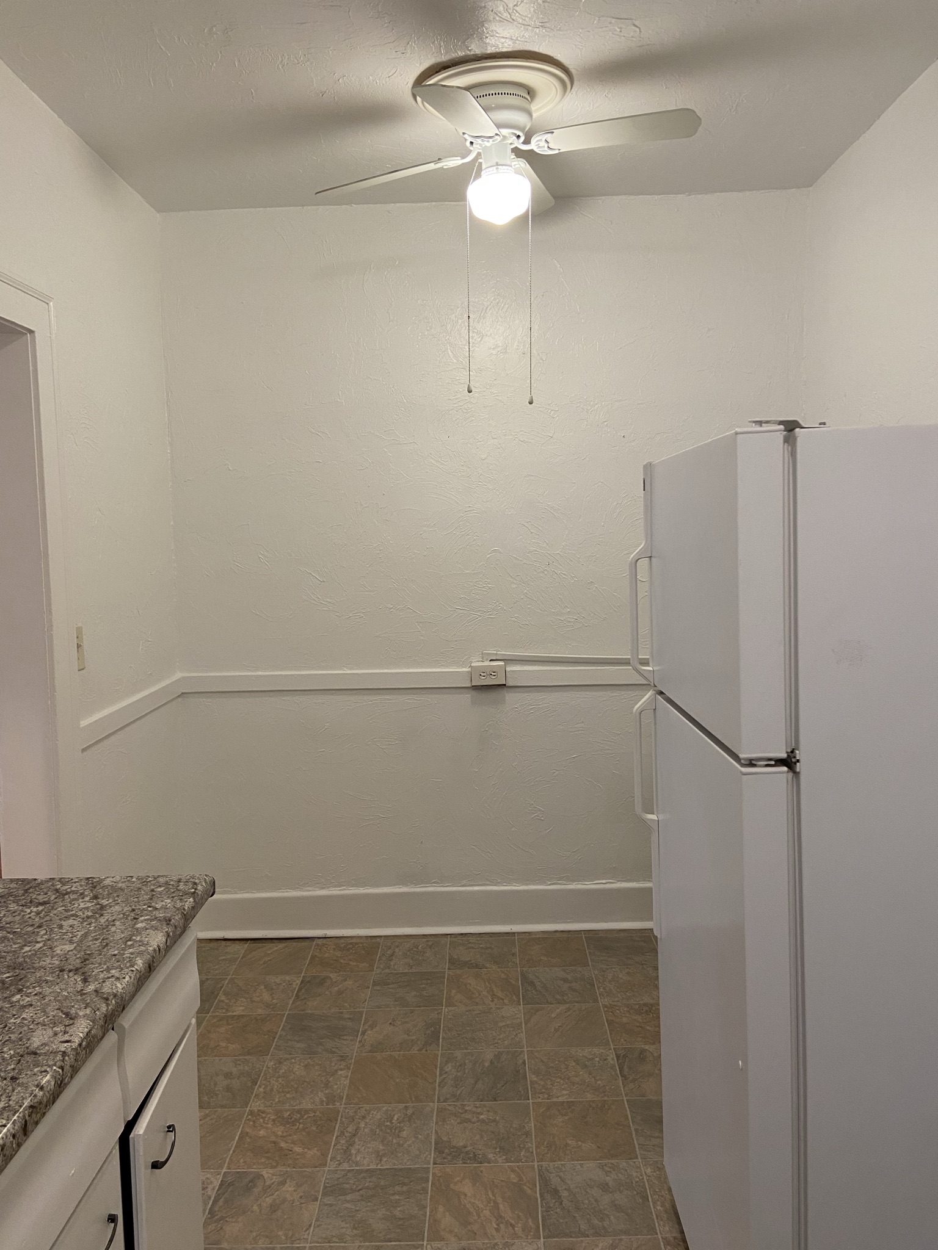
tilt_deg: -5.2
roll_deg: +0.5
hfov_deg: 53.1
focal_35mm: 26
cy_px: 625
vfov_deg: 67.3
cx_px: 469
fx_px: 939
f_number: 1.8
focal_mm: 4.25
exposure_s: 1/60
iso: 125
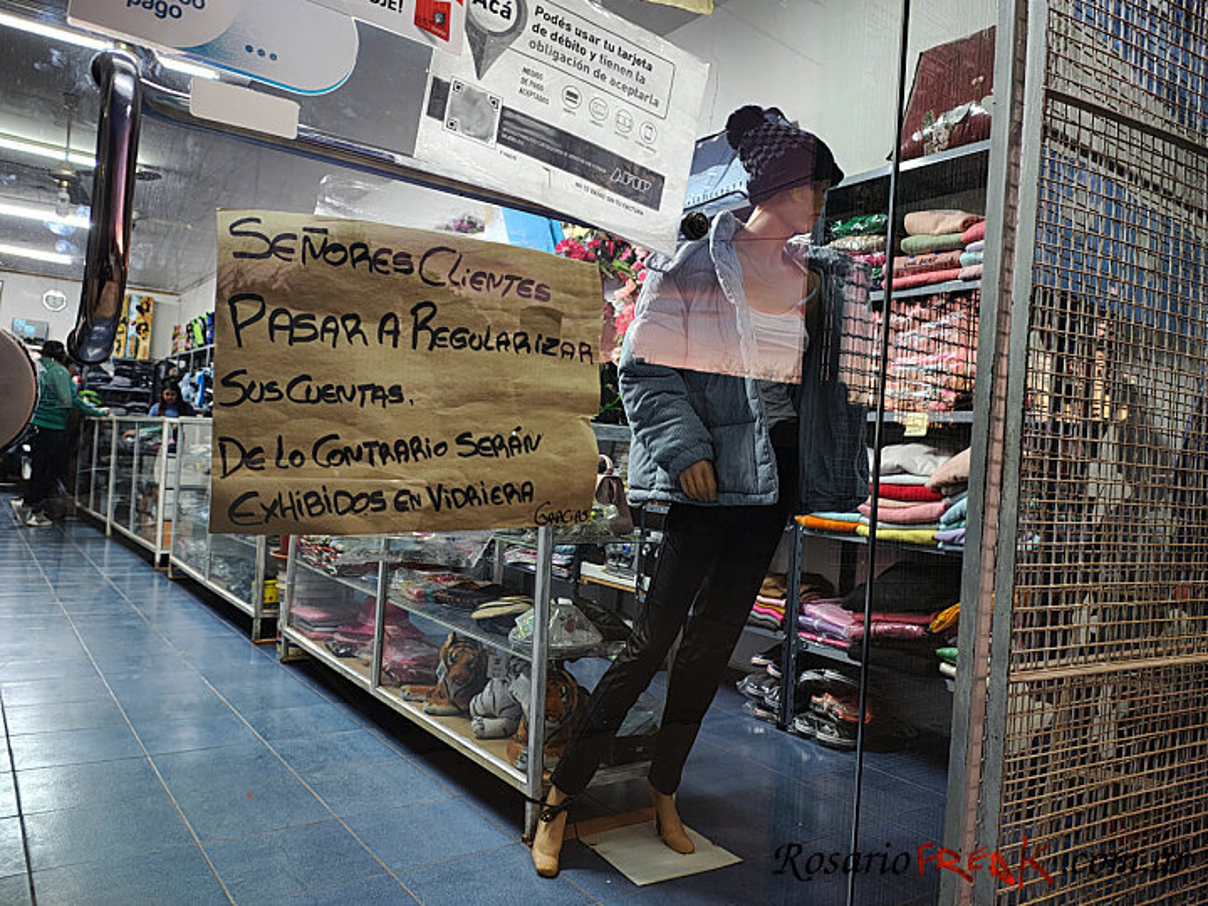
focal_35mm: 25
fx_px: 872
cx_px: 604
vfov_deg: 54.9
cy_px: 453
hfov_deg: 69.4
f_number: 1.4
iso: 1163
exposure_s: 1/33.3
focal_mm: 5.89
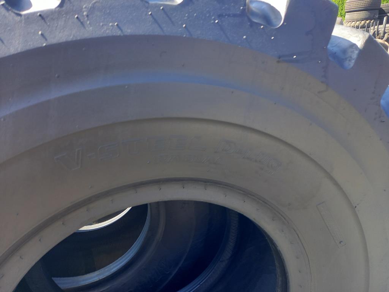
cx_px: 194
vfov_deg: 54.9
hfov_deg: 69.4
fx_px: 281
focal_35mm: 25
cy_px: 146
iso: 50
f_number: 1.8
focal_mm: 4.65
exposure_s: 1/50
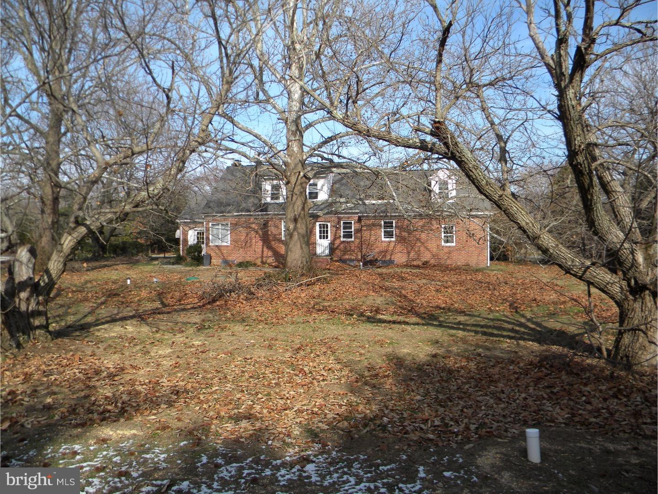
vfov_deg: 49.7
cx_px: 329
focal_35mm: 28
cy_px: 247
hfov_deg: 63.4
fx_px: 532
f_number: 3.5
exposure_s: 1/589
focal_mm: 5
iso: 80
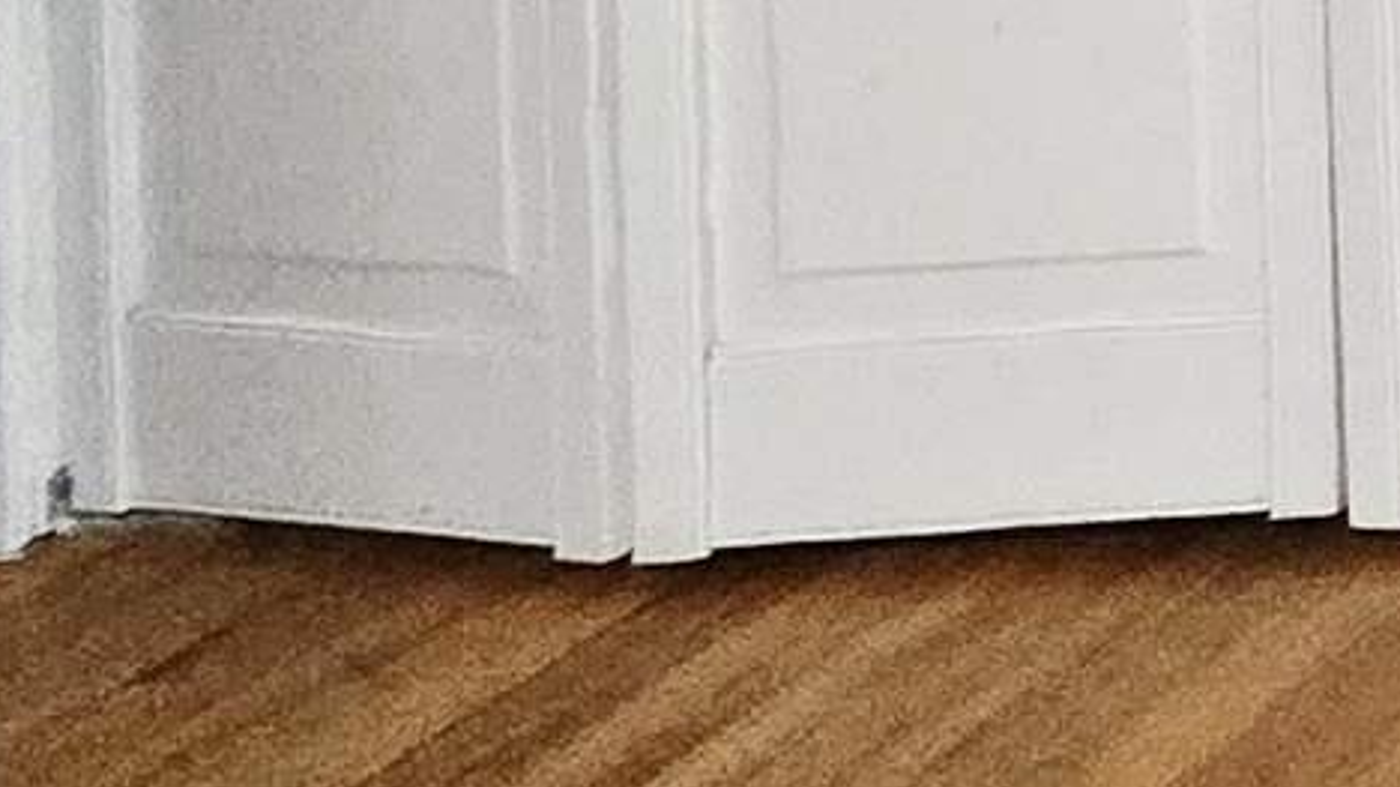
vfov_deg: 9.4
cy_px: -1774
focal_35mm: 93
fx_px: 3452
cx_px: 4365
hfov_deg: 11.0
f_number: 2.2
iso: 1000
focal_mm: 2.2
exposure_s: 1/60.2
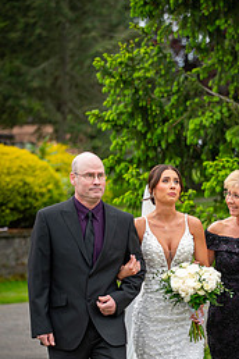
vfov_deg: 11.5
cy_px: 271
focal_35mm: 178
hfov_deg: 7.7
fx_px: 1772
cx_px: 186
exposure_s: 1/320
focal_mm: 102
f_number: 2.8
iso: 100
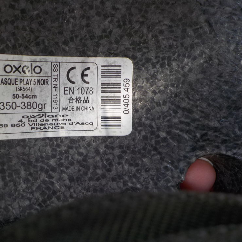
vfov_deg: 46.0
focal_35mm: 36
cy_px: 121
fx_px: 285
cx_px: 79
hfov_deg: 45.3
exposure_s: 1/40
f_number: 3.3
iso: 125
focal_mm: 4.1
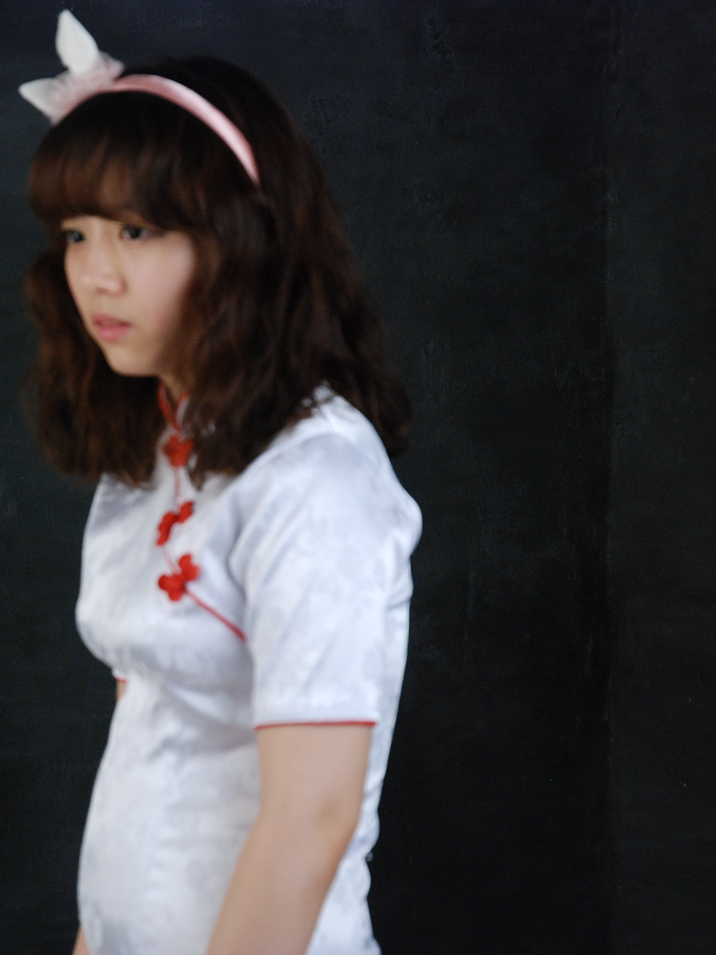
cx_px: 163
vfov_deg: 18.2
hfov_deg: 13.6
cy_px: 478
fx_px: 2979
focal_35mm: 108
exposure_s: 1/200
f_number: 4.5
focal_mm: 50
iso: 640
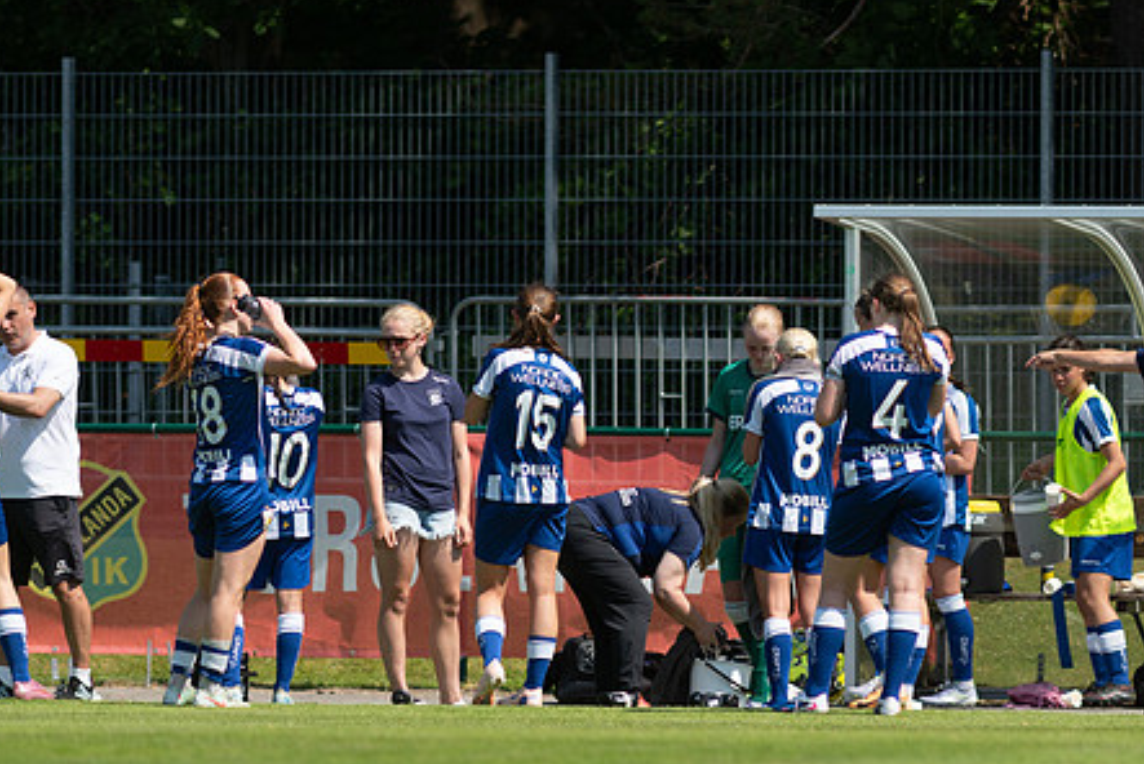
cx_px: 733
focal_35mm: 589
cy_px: 463
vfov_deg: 2.3
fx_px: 18729
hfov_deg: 3.5
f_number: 3.2
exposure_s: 1/1600
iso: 110
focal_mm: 300
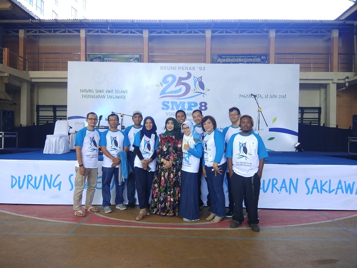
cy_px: 134
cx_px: 178
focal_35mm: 21
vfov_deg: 63.4
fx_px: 217
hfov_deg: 79.0
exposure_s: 1/33
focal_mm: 3.57
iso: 125
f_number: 2
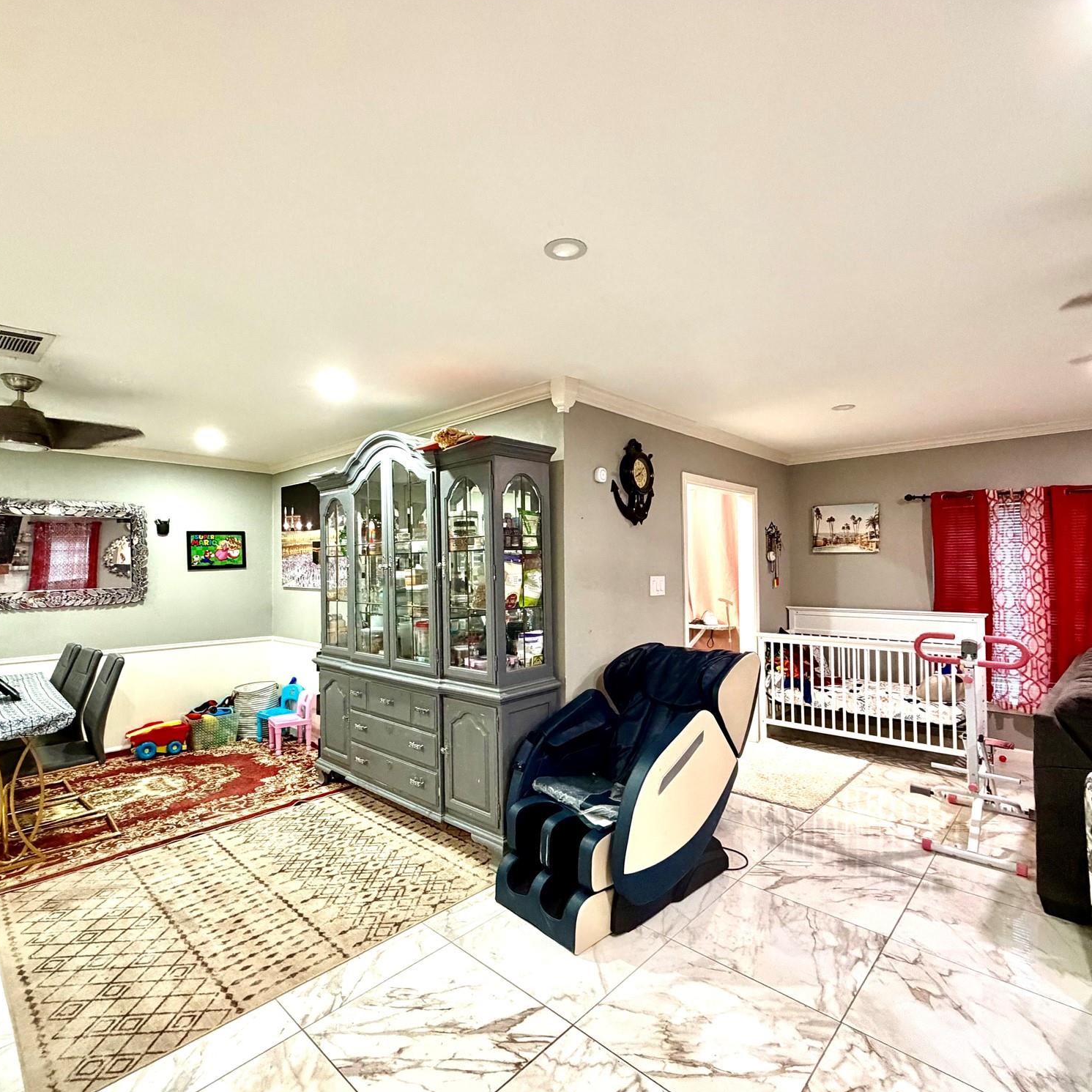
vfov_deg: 84.0
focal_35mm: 17
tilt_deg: +1.2
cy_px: 554
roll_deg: +1.0
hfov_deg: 83.9
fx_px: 607
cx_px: 518
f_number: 2.2
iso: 500
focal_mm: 2.22
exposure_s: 1/60
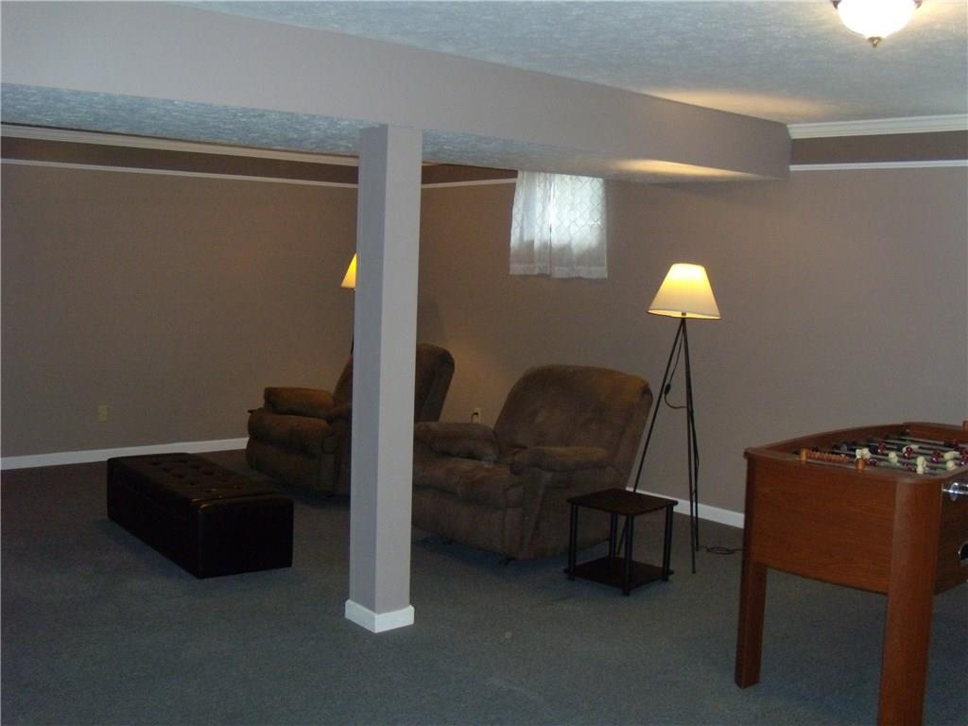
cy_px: 363
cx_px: 484
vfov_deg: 39.7
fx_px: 1007
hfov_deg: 51.4
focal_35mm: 36
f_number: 3.6
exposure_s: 1/30
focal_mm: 6.4
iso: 400
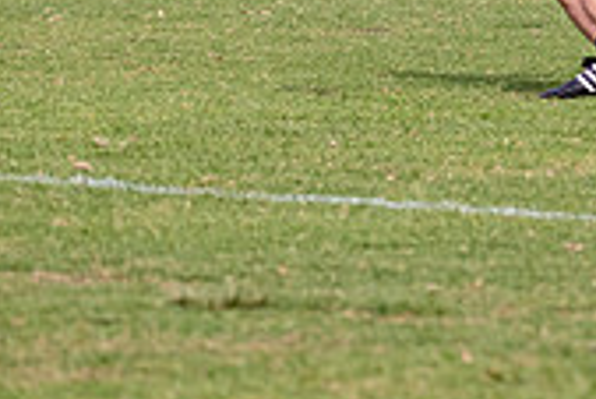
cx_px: 747
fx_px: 9859
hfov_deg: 3.5
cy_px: -98
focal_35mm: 595
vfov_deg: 2.3
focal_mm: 150
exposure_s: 1/2500
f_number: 6.3
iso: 800
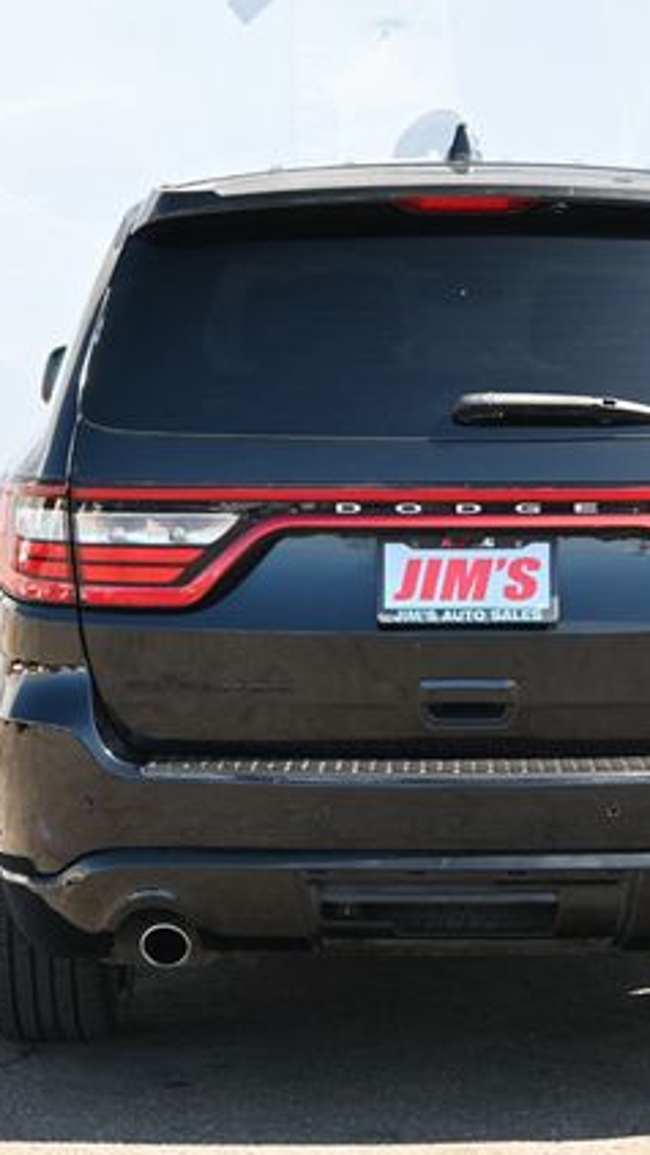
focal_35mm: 114
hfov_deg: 10.6
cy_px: 579
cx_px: 464
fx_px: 3492
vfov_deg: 18.8
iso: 400
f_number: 6
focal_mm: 48
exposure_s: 1/160
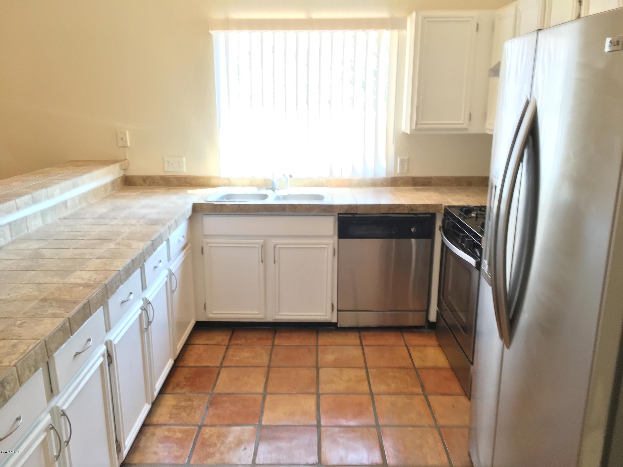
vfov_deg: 48.2
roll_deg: -0.1
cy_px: 234
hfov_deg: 61.7
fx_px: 522
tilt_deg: -13.4
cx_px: 312
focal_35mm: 29
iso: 50
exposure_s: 1/30
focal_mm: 4.15
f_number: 2.2
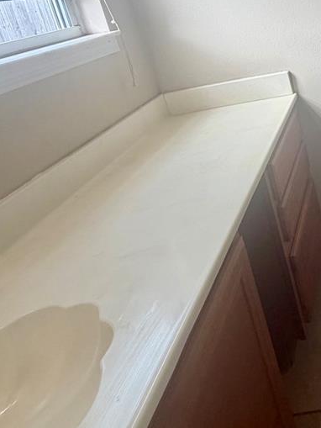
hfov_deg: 35.8
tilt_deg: -12.9
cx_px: 363
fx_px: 408
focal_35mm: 33
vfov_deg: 49.9
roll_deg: +9.6
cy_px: 51
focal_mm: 2.22
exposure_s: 1/120
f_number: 2.2
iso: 200
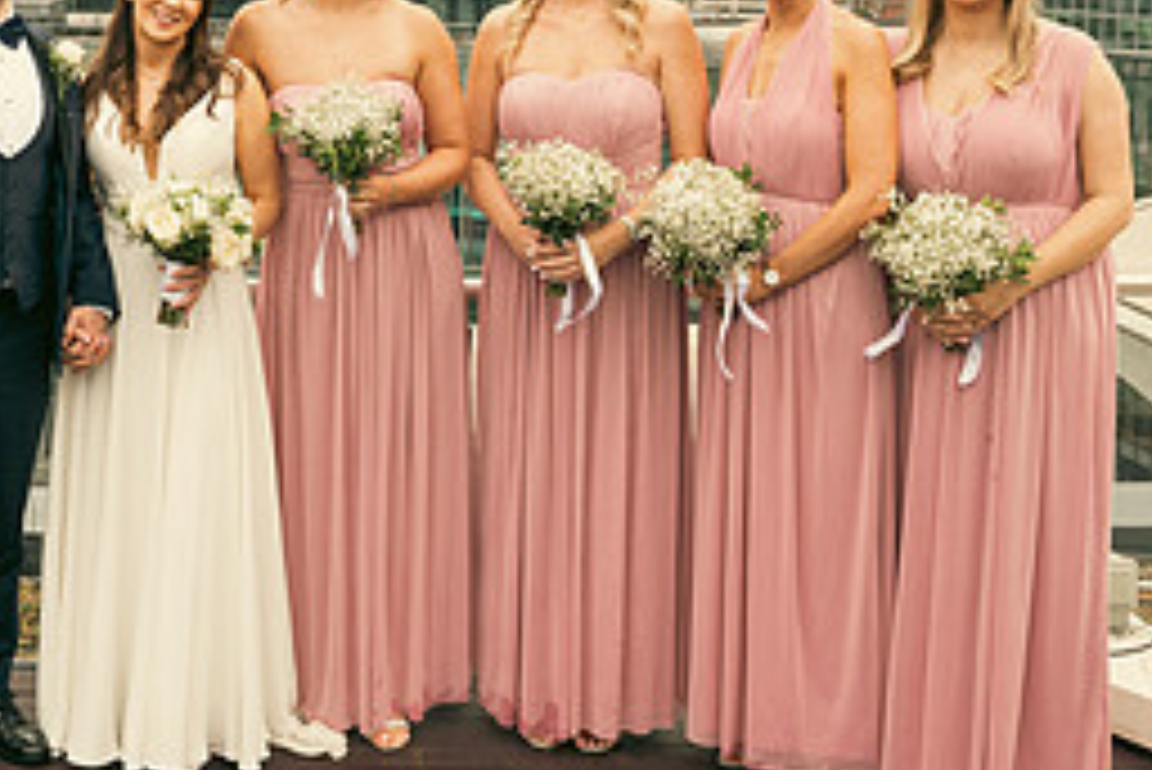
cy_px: 56
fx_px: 1889
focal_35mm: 59
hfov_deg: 31.7
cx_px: 45
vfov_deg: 22.4
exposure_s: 1/250
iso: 320
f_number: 6.3
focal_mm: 26
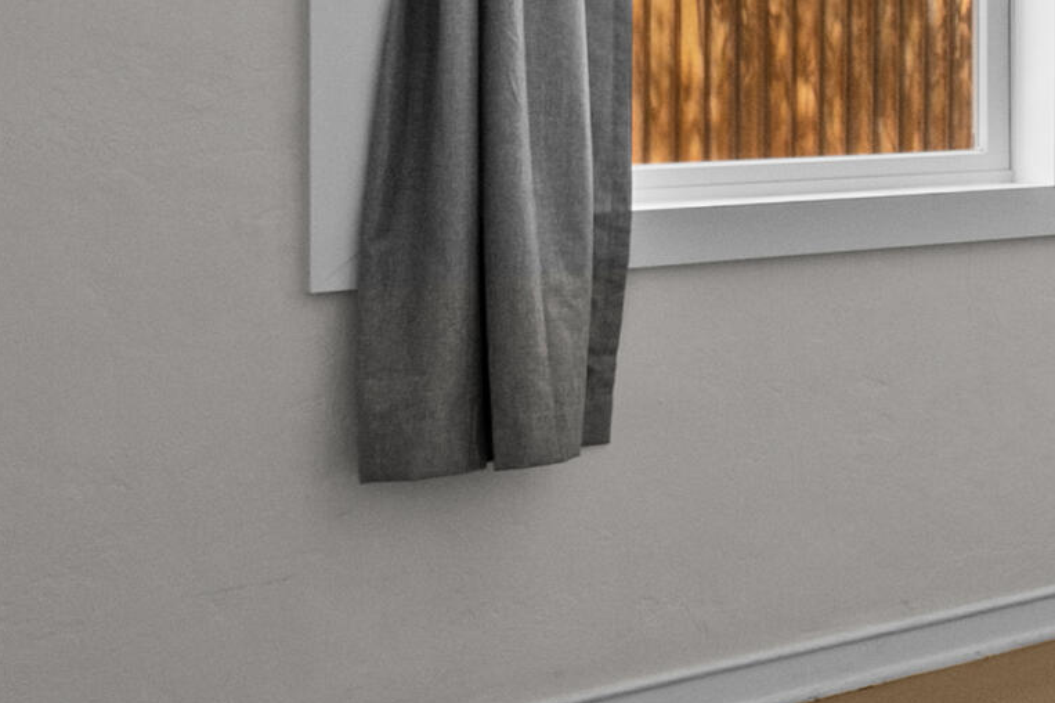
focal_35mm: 59
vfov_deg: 22.2
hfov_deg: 20.1
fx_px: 1728
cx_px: 2034
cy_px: 11
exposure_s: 1/6
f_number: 10
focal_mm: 10
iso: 800
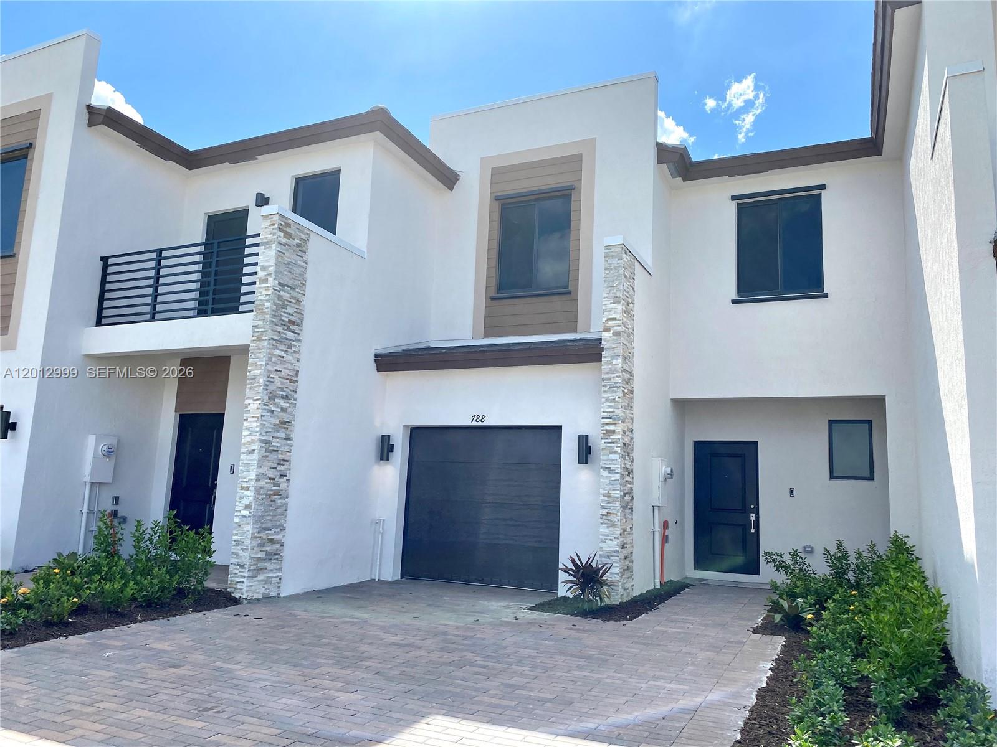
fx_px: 749
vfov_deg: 53.1
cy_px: 374
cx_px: 498
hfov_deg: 67.3
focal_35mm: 26
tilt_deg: +10.3
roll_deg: -3.7
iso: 32
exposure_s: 1/2410
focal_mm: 4.25
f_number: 1.8
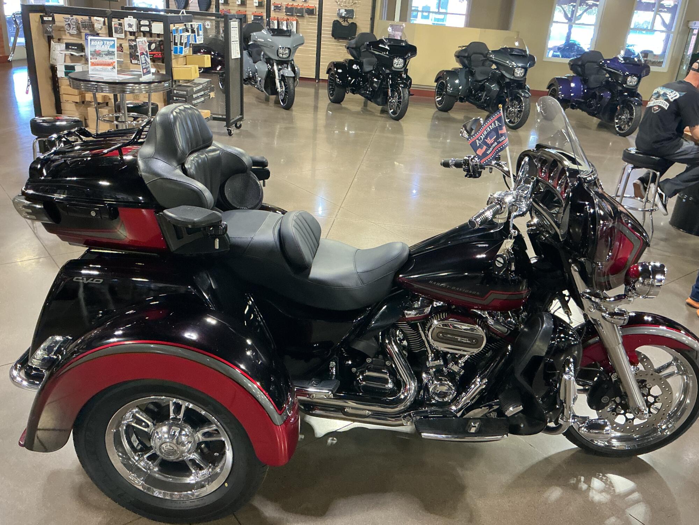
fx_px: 586
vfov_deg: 48.2
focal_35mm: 29
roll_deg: -5.5
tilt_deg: -23.0
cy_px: 262
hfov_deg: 61.7
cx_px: 350
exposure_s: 1/60
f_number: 1.8
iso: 200
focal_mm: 3
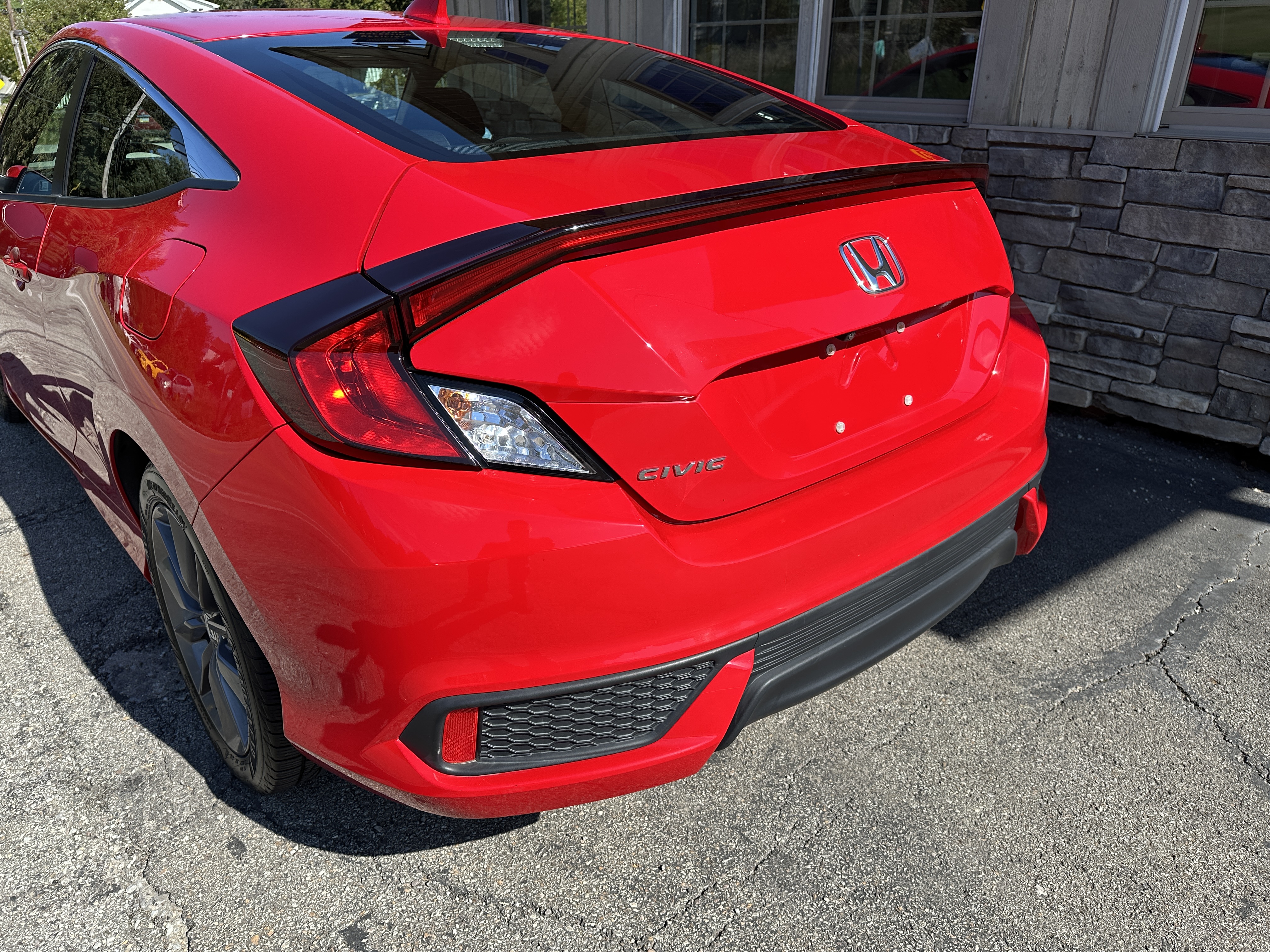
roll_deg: +0.6
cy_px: 476
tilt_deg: -25.3
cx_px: 635
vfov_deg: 56.8
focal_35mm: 24
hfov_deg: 71.6
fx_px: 881
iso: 80
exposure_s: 1/2252
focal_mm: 6.86
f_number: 1.78
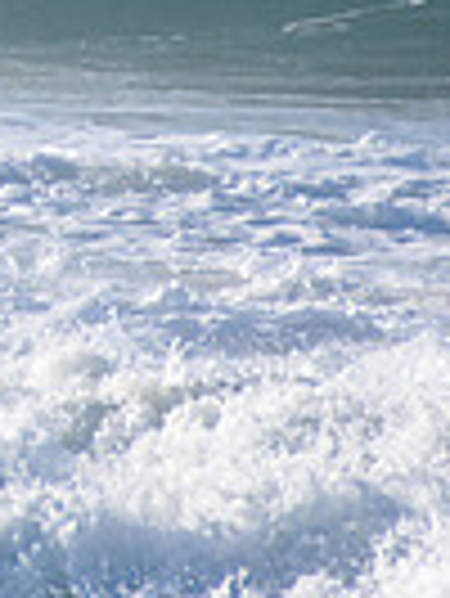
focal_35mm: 3151
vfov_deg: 0.6
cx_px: -450
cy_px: -254
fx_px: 54529
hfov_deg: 0.5
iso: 320
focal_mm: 500
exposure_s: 1/2000
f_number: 5.6
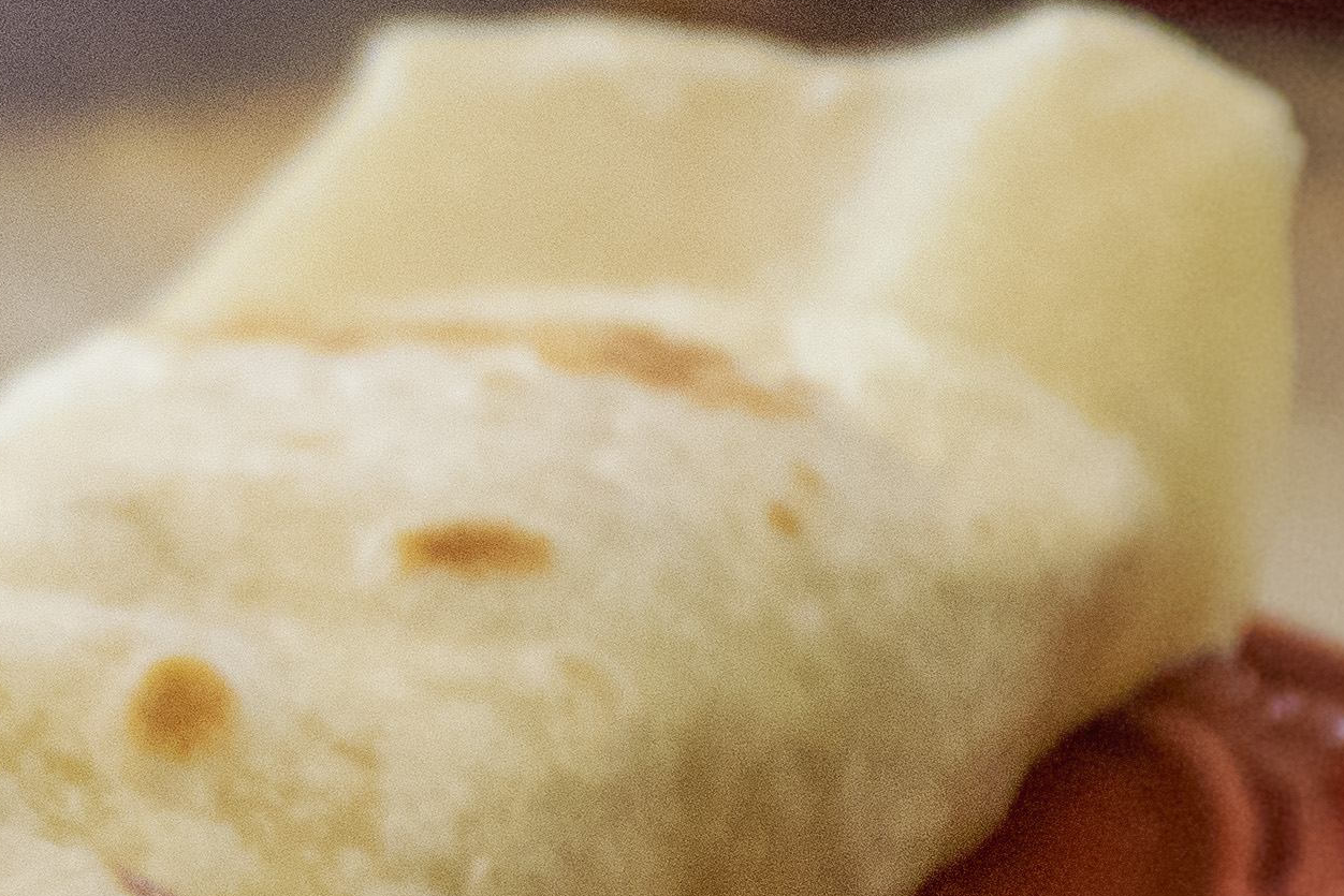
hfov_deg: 2.0
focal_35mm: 1006
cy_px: 585
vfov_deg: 1.4
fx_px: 37559
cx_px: -711
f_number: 5.6
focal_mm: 140
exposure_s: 1/50
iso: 1600
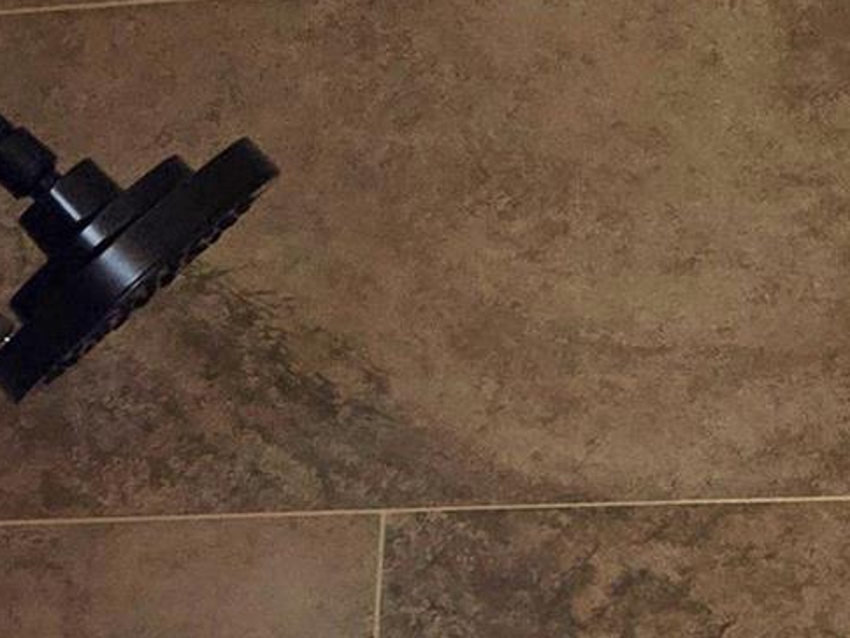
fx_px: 3585
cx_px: -1187
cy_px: 1373
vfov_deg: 9.4
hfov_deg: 11.3
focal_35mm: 146
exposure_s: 1/120
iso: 50
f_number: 1.4
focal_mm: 6.5
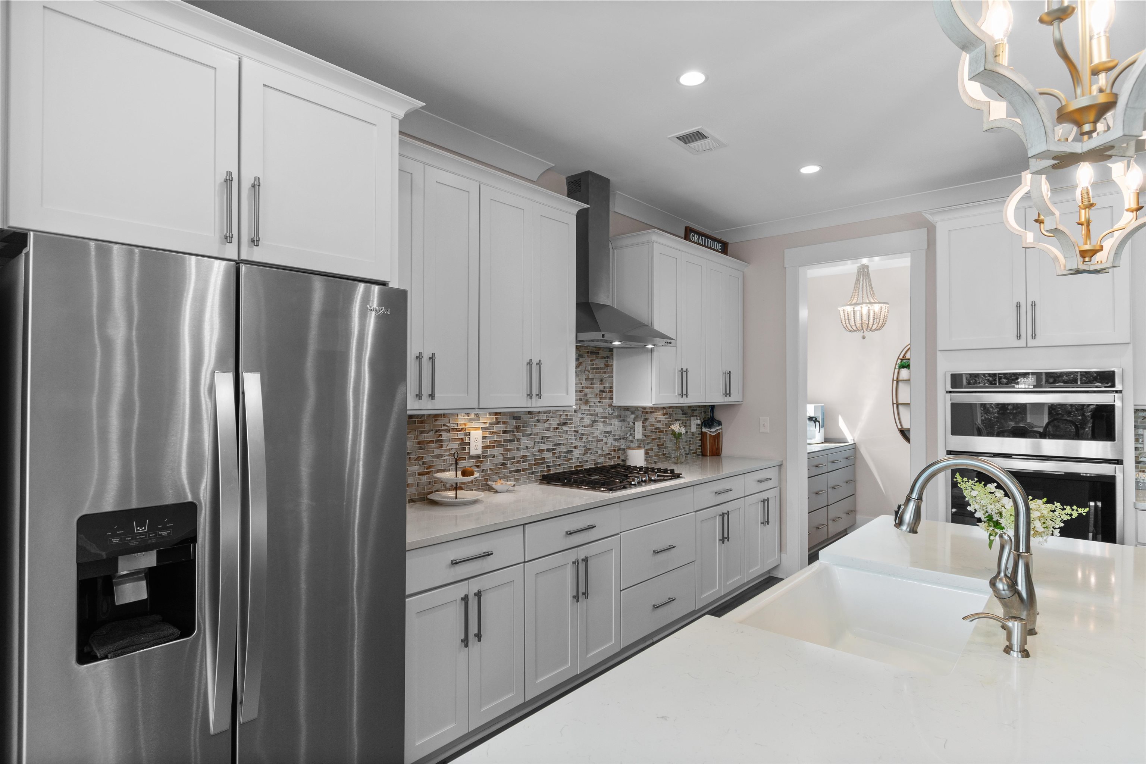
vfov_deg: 64.6
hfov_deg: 86.9
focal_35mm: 19
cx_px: 573
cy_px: 382
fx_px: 605
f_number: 4.8
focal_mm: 13
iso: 100
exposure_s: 1/20
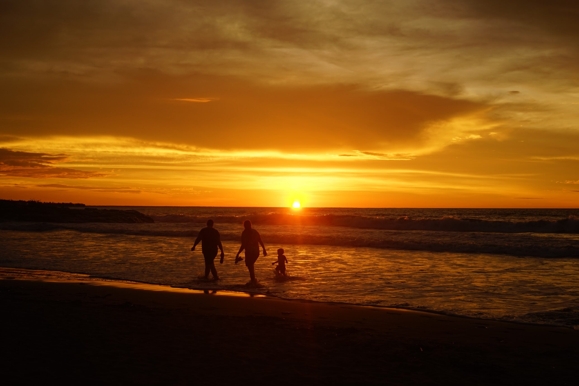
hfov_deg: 48.5
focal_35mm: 40
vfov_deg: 33.4
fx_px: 643
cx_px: 290
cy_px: 193
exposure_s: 1/100
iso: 100
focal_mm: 40
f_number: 10
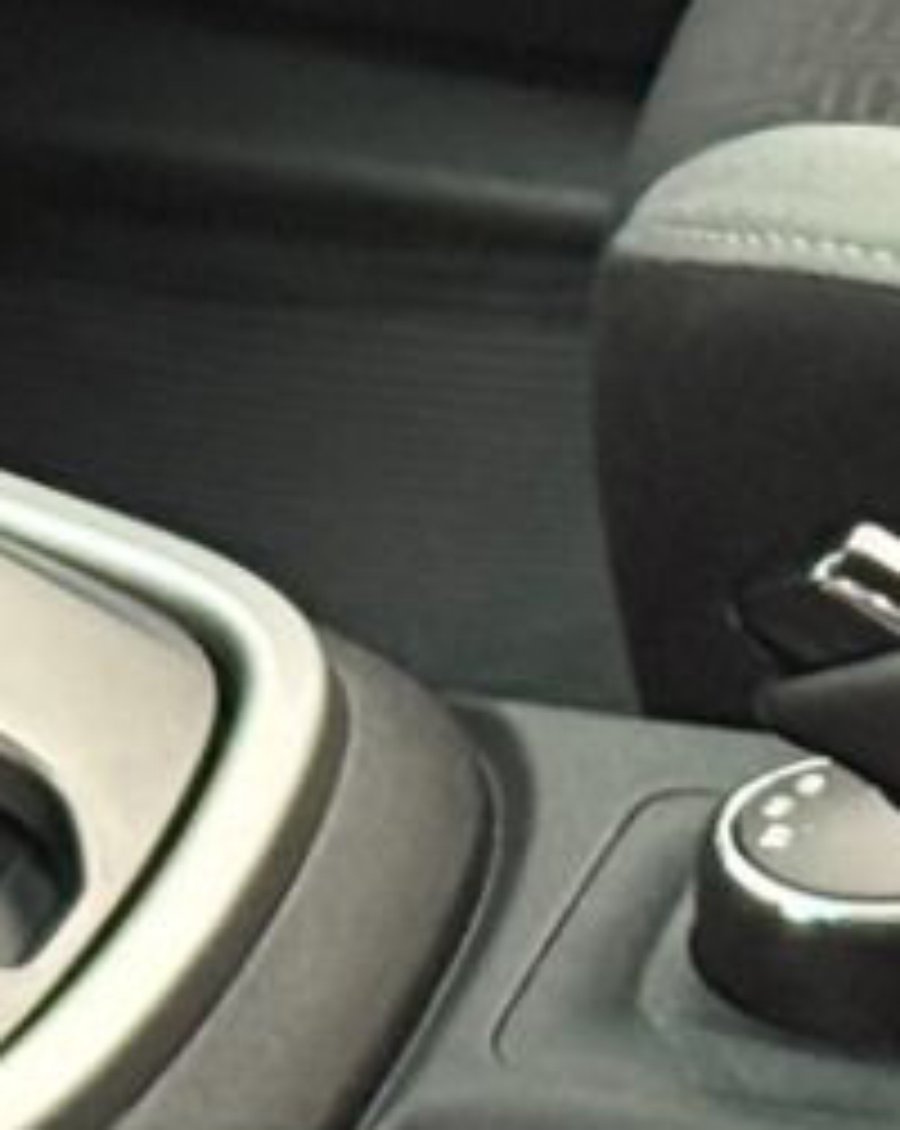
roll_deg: -0.4
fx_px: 11982
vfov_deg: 5.3
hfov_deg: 4.3
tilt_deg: -23.2
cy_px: -693
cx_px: -158
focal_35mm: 359
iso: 500
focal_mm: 6.76
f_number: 1.78
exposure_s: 1/30
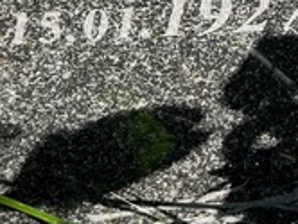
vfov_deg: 11.0
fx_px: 1078
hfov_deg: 15.1
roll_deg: +1.4
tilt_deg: -29.9
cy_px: -192
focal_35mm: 125
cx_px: 382
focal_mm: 5.7
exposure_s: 1/769
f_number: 1.5
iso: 50
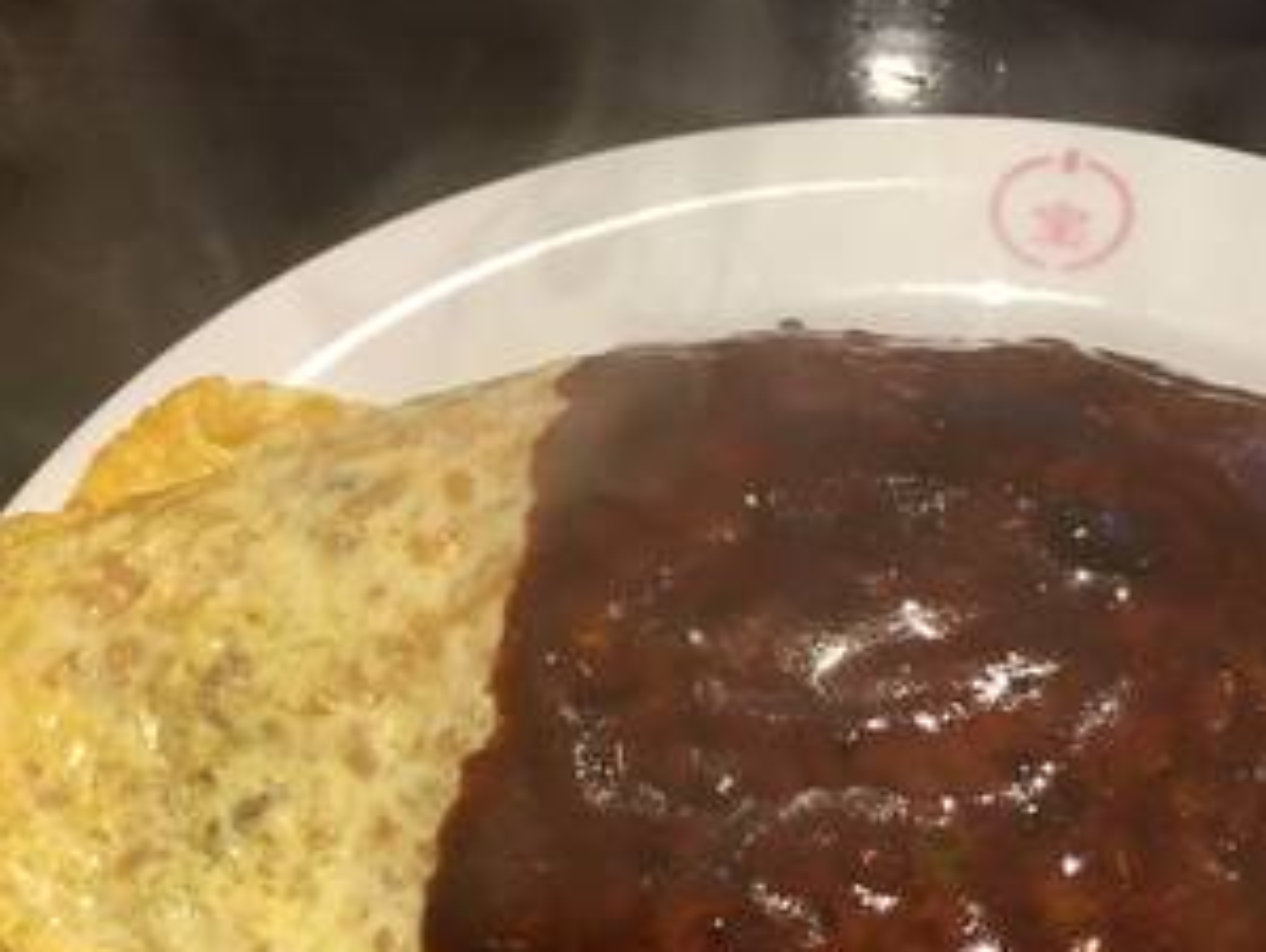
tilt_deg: -54.7
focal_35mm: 62
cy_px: 986
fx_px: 2270
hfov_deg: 30.8
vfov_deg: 22.6
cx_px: 876
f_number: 2.2
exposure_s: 1/30
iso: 40
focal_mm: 4.15
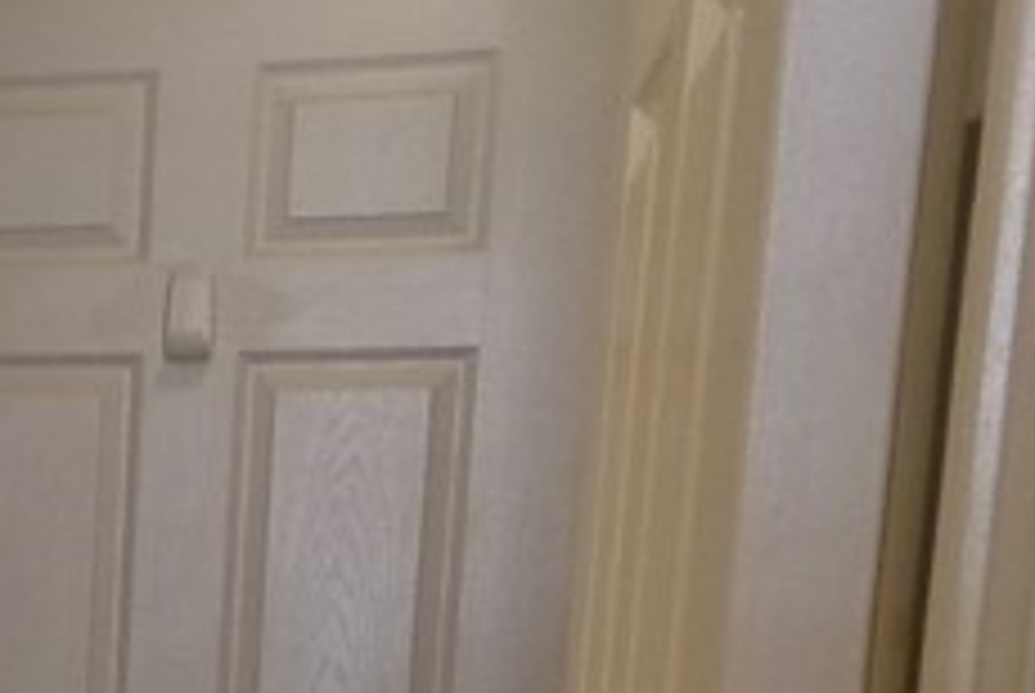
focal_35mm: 111
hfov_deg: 15.4
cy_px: 1066
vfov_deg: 11.8
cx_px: -914
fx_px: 3195
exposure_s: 1/34
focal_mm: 4.3
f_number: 3.7
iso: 200
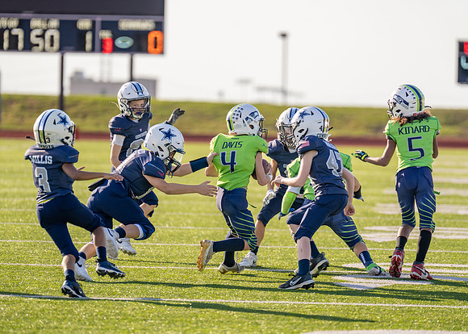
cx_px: 234
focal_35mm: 293
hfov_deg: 6.9
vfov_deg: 4.9
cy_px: 167
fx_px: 3899
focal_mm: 280
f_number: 4
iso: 160
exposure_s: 1/1250
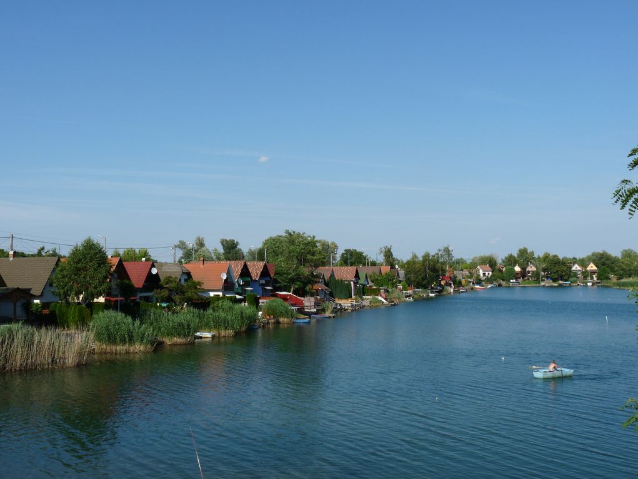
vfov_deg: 36.8
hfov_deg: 47.9
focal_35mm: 39
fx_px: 719
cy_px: 240
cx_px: 319
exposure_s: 1/500
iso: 100
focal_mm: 6.9
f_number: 6.3
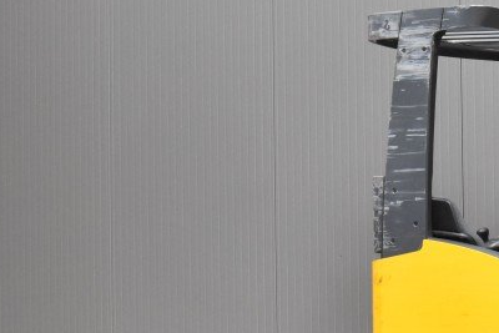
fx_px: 1497
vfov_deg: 12.7
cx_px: 611
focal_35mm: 108
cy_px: 156
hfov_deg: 17.9
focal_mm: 24
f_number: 5
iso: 1600
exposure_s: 1/30
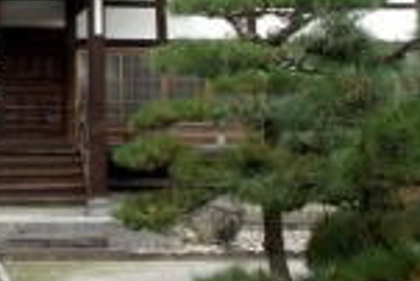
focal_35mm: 80
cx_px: -17
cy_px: -61
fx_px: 934
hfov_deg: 24.0
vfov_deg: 16.4
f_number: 5.6
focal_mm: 18
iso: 100
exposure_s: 1/60
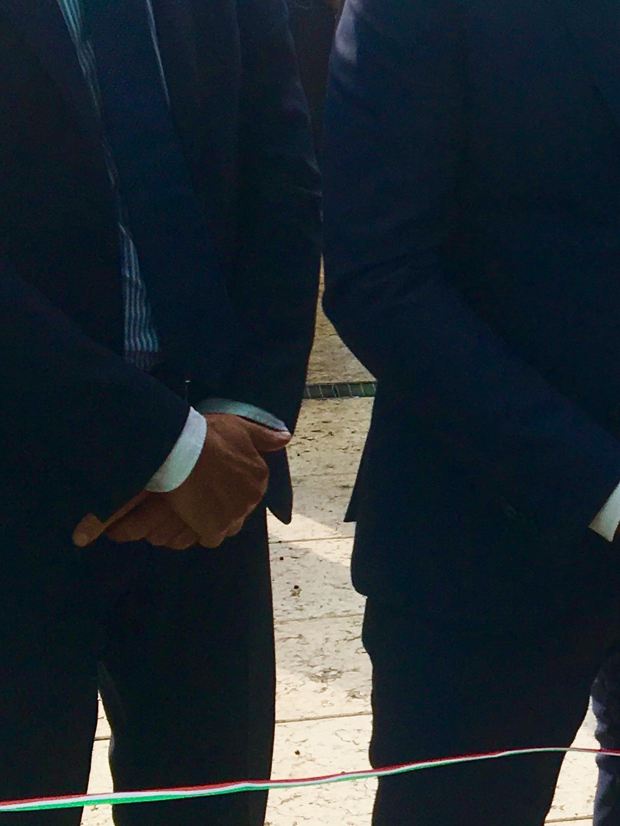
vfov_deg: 22.2
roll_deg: -1.0
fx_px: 2101
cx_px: 789
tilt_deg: -10.9
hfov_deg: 16.0
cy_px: 286
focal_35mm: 88
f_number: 2.2
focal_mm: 4.15
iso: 25
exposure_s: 1/1508
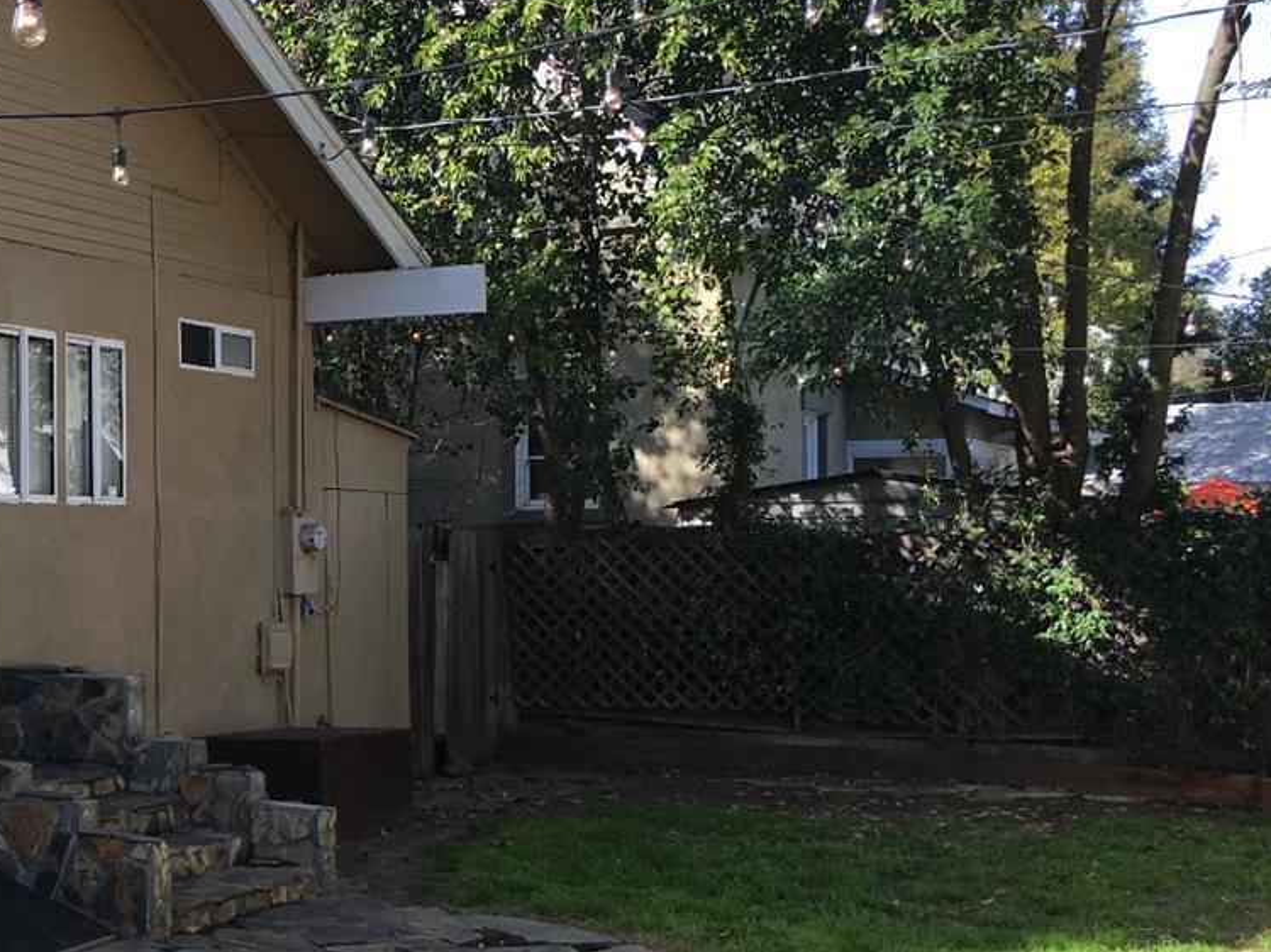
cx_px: 12
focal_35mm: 58
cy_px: 551
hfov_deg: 30.9
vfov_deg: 25.2
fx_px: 2129
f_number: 2.2
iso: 25
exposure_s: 1/496
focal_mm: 4.15
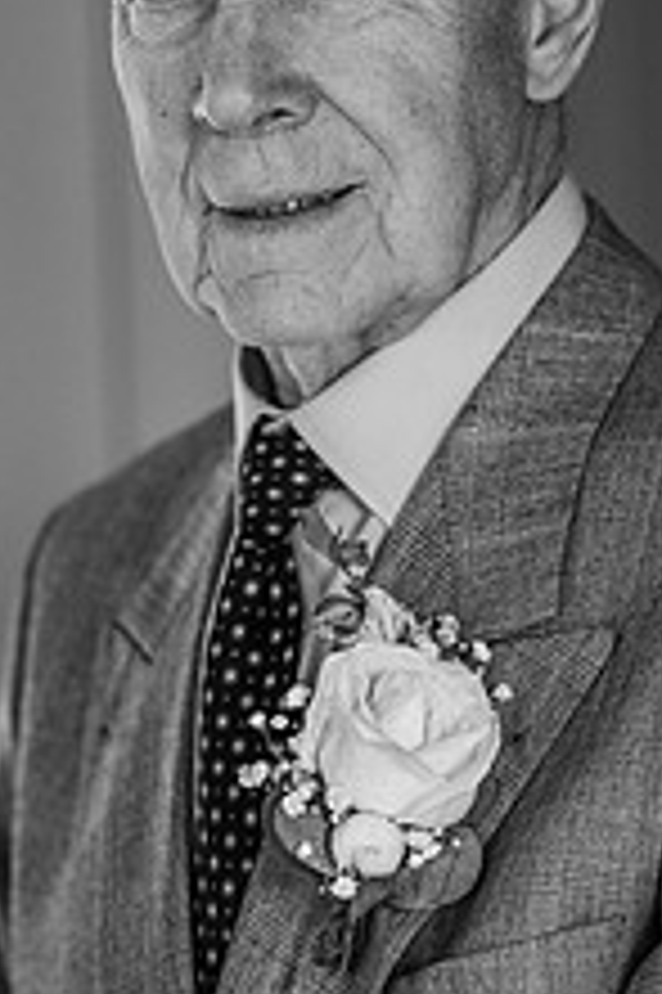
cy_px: 423
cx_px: 277
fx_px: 4779
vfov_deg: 11.9
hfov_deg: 7.9
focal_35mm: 173
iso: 900
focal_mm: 85
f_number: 2.8
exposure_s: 1/200
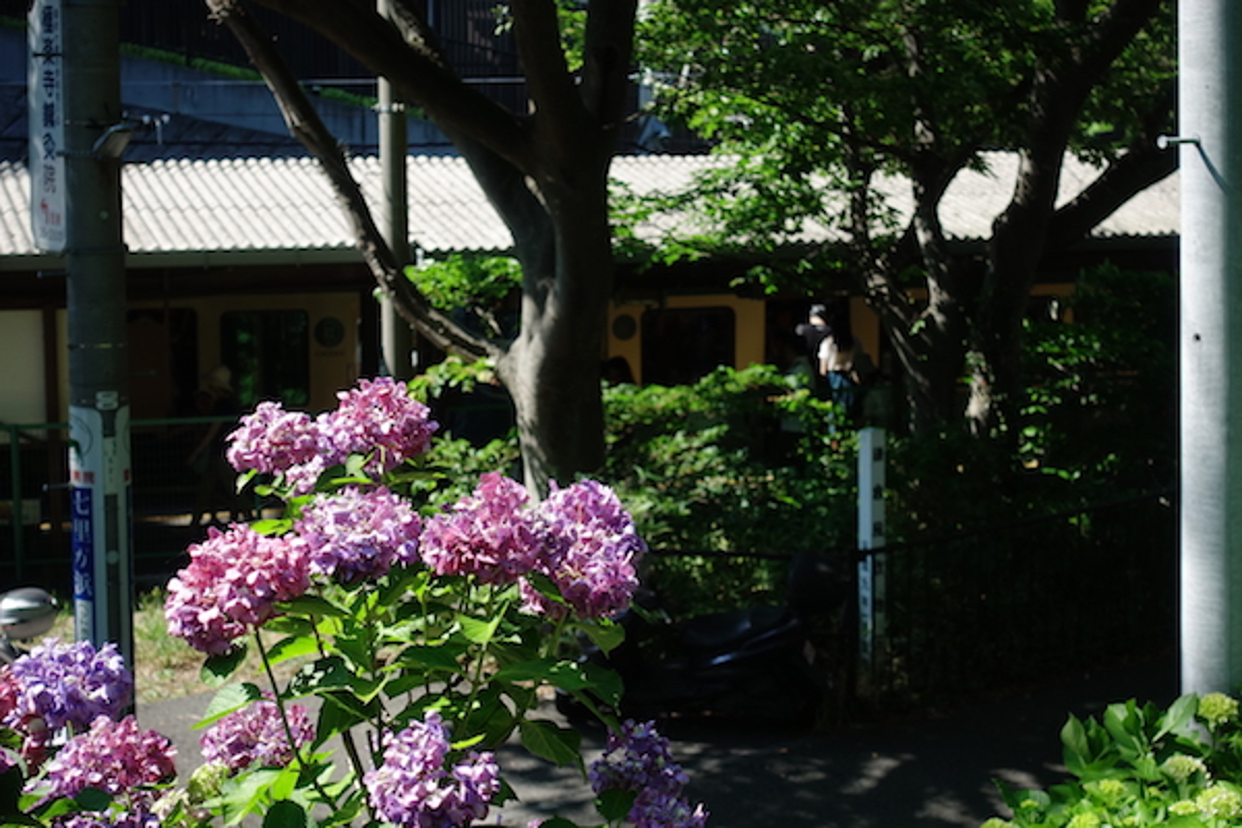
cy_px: 414
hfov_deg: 28.8
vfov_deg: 19.5
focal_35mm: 70
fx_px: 2415
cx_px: 621
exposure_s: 1/400
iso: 125
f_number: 4
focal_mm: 25.7
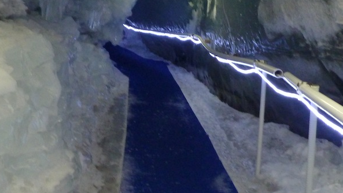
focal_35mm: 47
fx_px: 428
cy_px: 5
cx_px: 94
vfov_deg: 24.4
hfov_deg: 42.6
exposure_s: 1/5
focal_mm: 4.1
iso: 400
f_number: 3.3
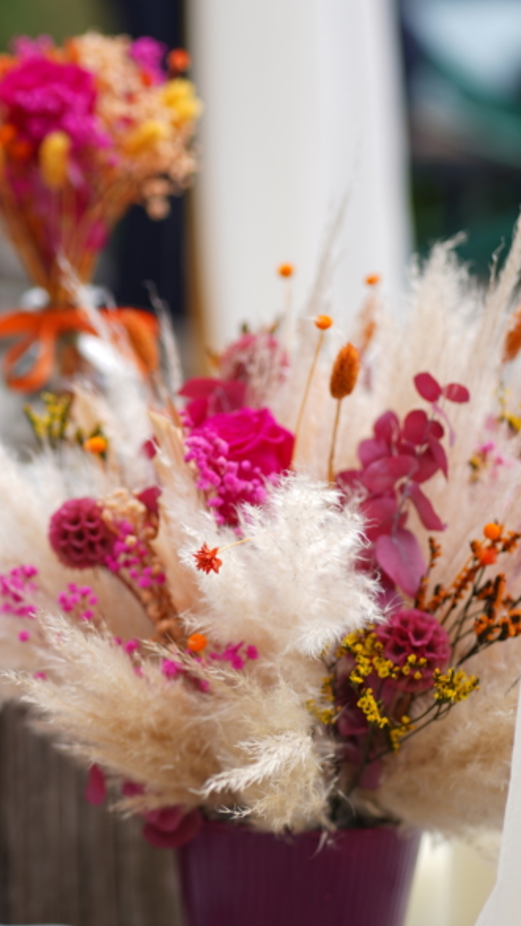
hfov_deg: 7.8
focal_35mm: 156
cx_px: 48
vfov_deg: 13.8
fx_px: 3829
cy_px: 468
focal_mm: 85
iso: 64
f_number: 2.2
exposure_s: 1/800
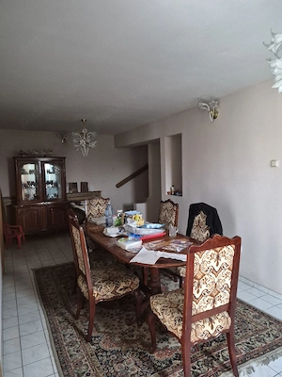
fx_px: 250
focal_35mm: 23
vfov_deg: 73.9
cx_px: 141
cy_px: 188
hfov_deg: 58.9
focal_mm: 5.4
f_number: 1.8
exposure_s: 1/50
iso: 1250
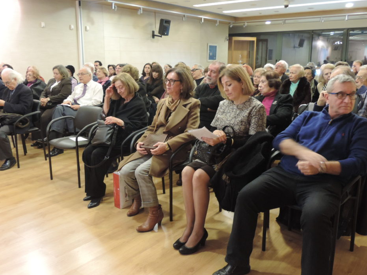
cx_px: 177
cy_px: 141
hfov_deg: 55.3
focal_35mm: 33
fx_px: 350
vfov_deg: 42.9
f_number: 3.1
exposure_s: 1/8
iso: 450
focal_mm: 5.3
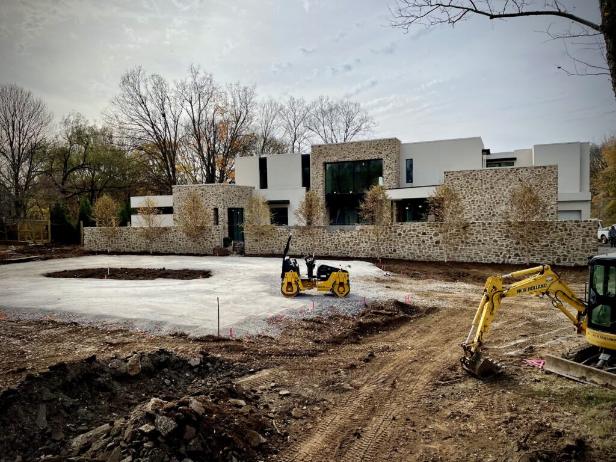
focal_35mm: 26
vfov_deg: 53.1
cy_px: 231
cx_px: 308
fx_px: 463
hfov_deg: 67.3
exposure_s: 1/5291
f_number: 1.6
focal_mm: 4.2
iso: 32
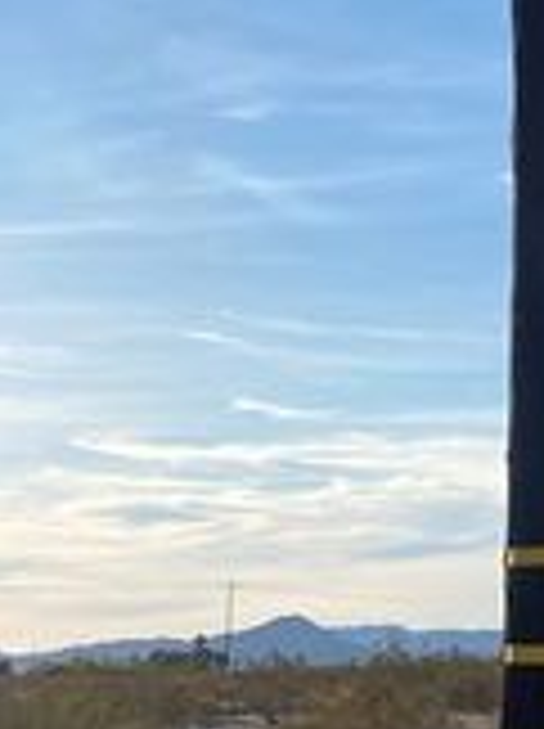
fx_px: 2248
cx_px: 1043
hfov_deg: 12.4
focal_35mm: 107
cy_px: 187
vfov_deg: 18.3
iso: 32
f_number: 1.8
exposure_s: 1/3125
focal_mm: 4.25
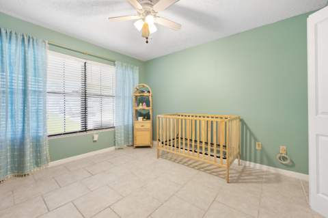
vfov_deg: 81.1
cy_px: 109
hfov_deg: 104.3
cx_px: 164
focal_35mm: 14
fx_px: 127
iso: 250
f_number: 9
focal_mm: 14
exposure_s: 1.6
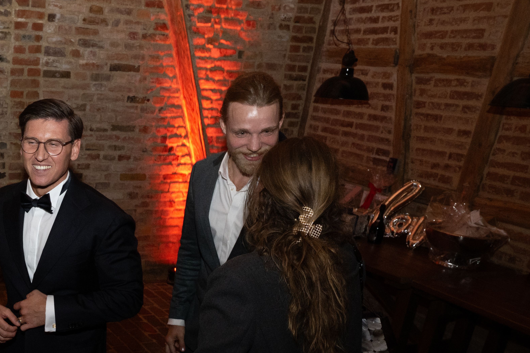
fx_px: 618
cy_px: 305
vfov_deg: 30.7
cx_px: 15
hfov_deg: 41.2
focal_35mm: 42
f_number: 6.3
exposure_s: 1/40
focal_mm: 16
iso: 1000
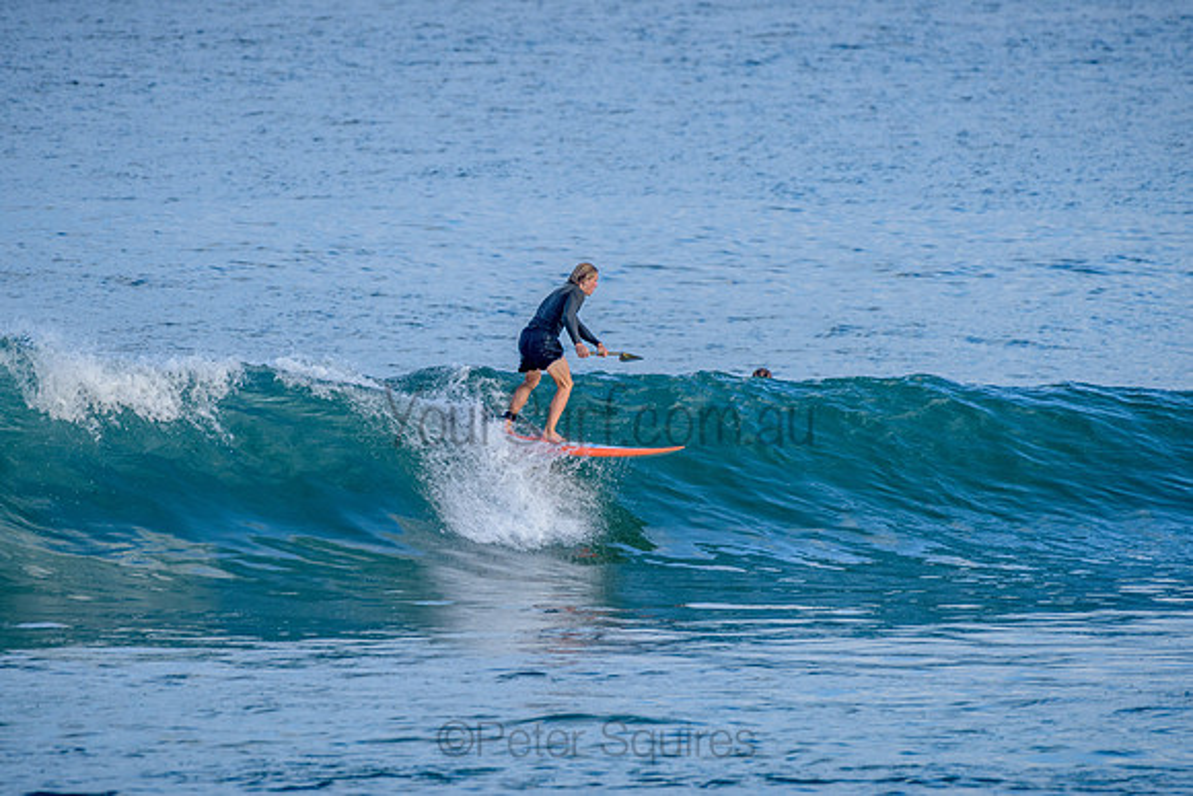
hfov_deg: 3.4
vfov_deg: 2.2
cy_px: 398
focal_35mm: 612
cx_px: 596
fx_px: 20287
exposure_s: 1/1250
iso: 360
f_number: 5.6
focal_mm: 500
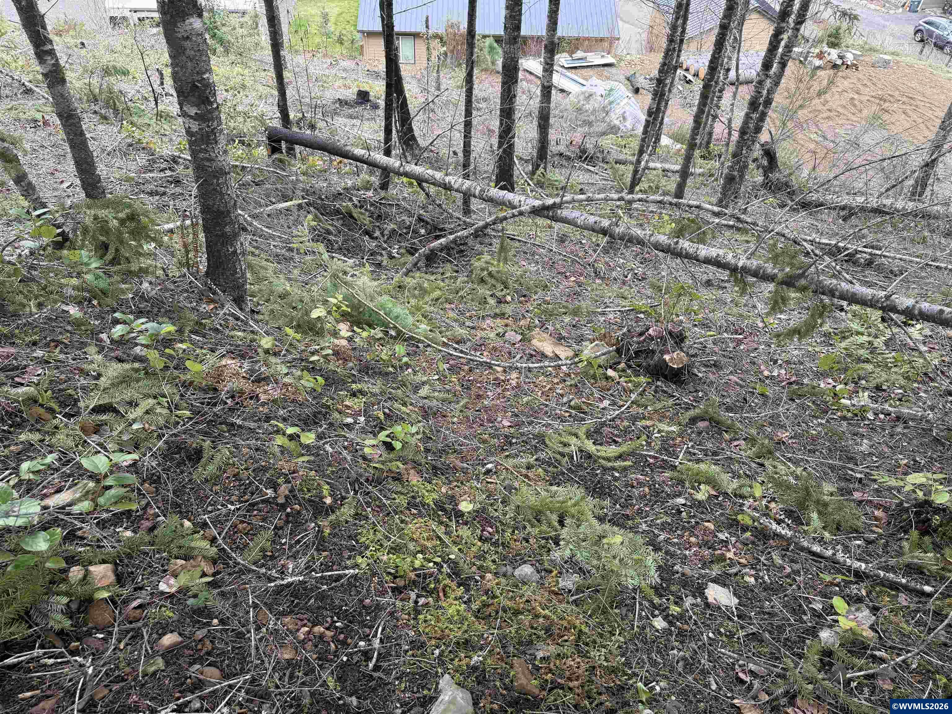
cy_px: 357
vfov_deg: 56.8
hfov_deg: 71.6
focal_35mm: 24
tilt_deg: -44.6
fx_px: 660
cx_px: 476
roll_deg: -2.5
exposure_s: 1/245
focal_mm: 6.76
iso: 80
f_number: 1.78
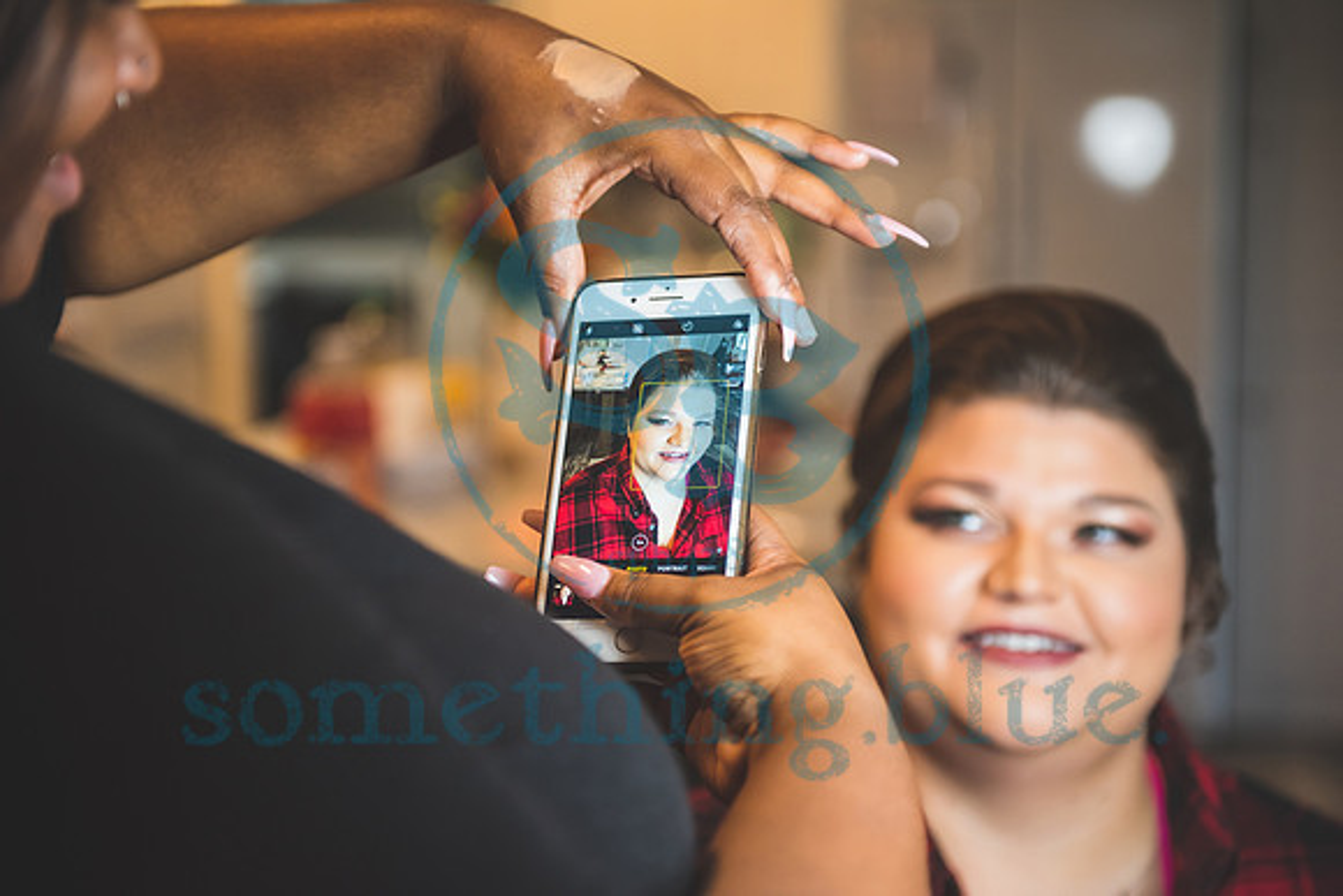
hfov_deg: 28.8
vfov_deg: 19.5
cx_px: 672
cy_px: 448
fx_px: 2612
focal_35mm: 70
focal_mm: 70
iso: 1000
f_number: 2.8
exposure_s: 1/250
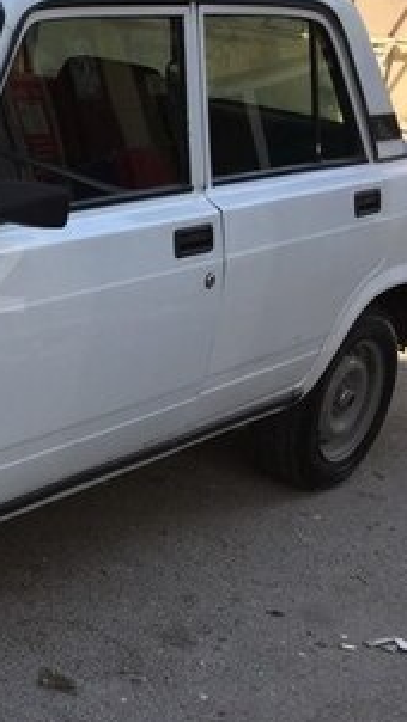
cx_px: -220
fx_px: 1323
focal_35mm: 69
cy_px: 276
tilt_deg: -14.6
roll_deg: -7.0
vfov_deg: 30.5
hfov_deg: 15.9
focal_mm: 4.15
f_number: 2.2
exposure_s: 1/760
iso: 32
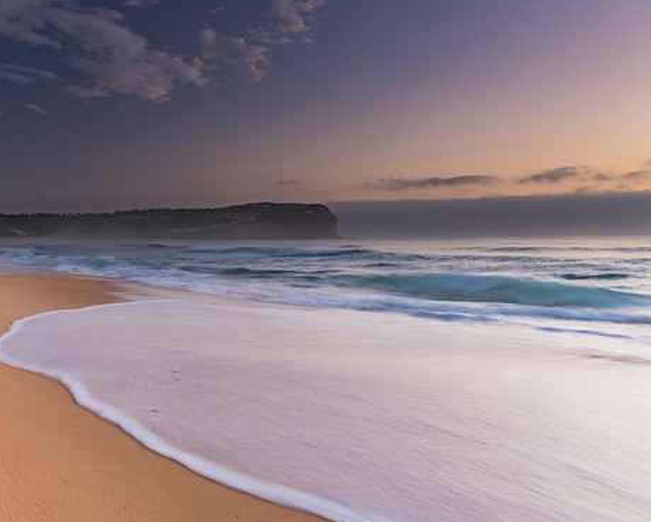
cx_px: 286
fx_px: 559
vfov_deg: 50.0
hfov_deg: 60.2
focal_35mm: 29
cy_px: 260
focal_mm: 16
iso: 250
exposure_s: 1/2
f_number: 8
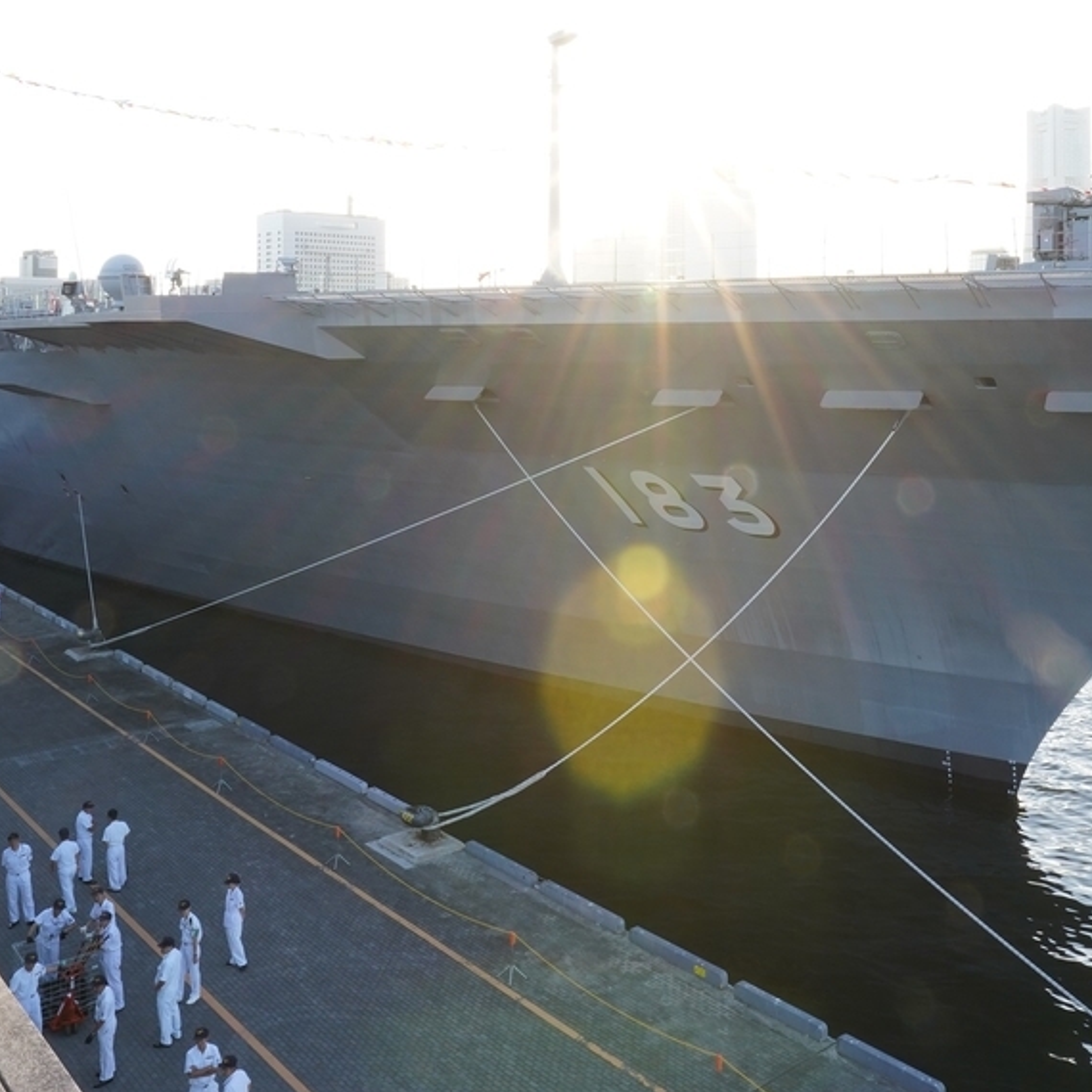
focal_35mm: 34
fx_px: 1213
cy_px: 341
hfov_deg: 48.2
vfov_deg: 47.4
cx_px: 651
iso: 800
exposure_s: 1/30
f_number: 22
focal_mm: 19
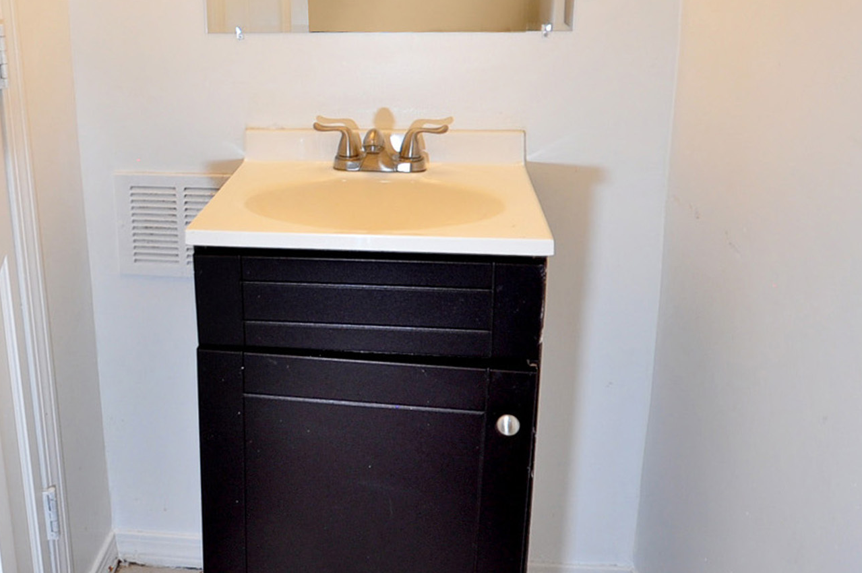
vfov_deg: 38.1
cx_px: 285
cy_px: 166
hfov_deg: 54.7
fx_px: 813
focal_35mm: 34
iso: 200
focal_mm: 10
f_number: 5
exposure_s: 1/25
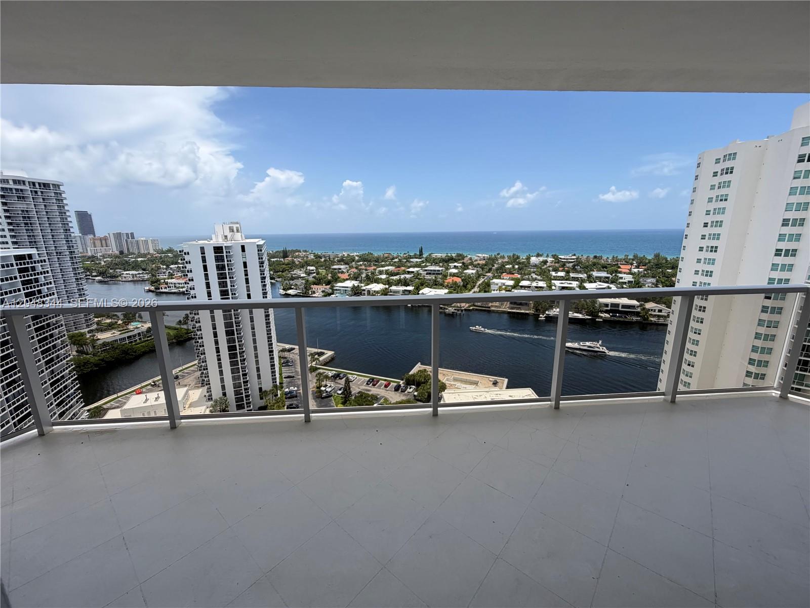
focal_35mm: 14
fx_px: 328
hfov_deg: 102.1
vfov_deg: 85.7
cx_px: 405
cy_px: 304
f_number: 2.2
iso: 40
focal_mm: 2.22
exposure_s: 1/672
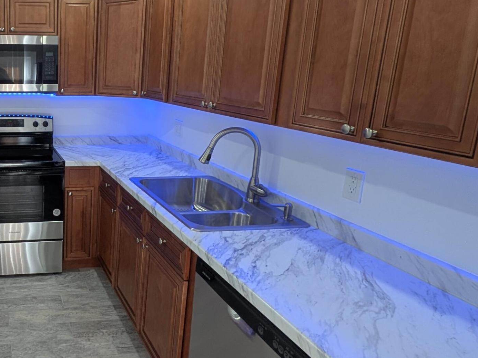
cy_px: 150
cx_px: 37
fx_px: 373
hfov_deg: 55.5
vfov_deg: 51.1
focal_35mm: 27
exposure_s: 1/23.8
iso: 54
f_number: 2.2
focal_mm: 1.54
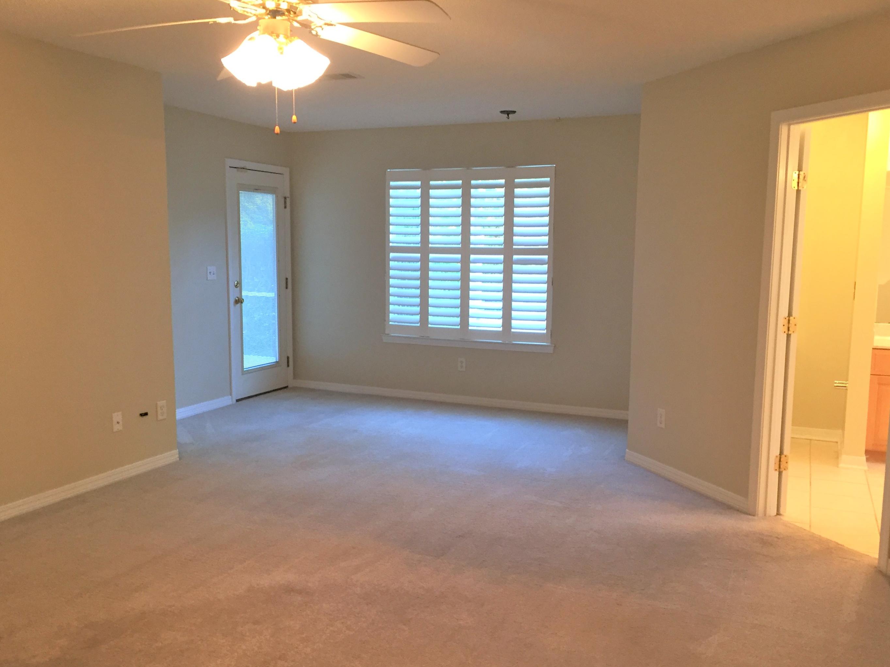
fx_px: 823
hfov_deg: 56.8
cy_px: 362
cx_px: 443
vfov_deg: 44.1
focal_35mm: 32
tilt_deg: -7.6
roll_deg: -1.2
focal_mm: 4.15
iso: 125
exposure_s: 1/30
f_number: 2.2
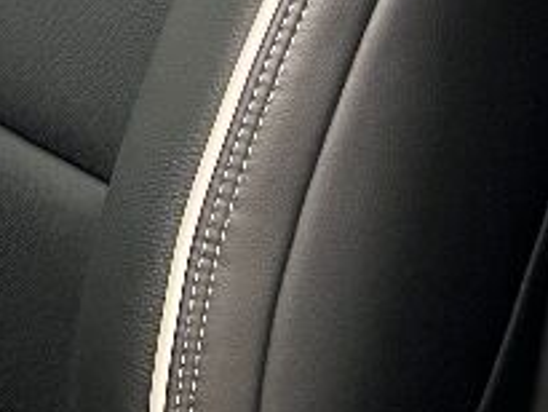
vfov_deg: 11.2
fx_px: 2059
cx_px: -519
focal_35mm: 130
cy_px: -88
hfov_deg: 13.2
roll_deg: +1.3
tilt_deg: -9.7
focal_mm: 5.7
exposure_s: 1/60
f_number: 1.5
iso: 500
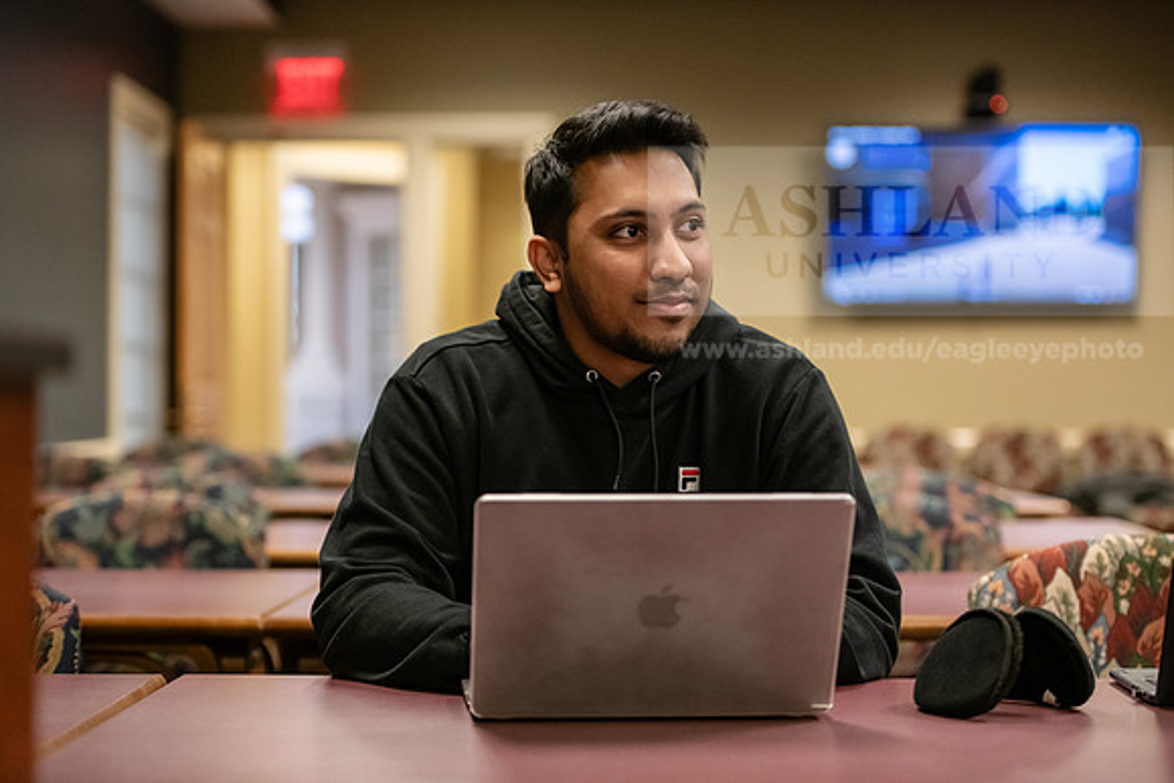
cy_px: 392
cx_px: 587
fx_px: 2544
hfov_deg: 26.0
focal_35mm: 78
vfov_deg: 17.5
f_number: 2.8
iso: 2000
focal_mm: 78
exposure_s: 1/250
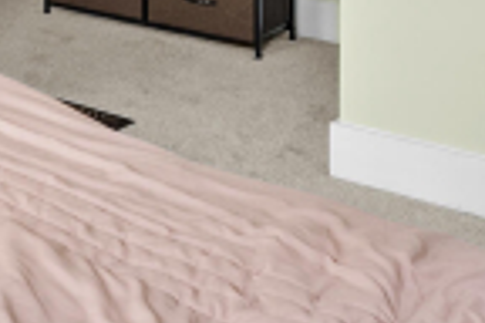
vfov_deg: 14.2
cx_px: -116
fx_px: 1118
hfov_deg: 22.3
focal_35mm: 83
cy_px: -296
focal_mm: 16
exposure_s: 1.3
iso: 400
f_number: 11
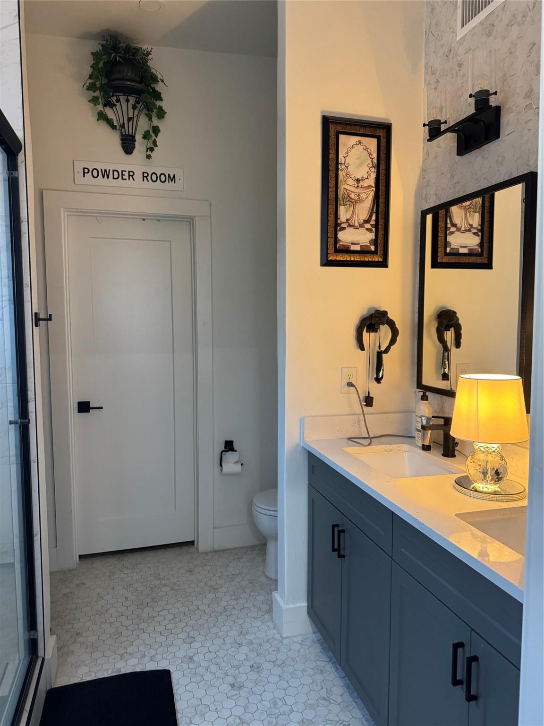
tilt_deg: -4.1
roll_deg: +1.0
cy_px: 363
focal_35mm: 24
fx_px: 503
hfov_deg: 56.8
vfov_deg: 71.6
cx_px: 272
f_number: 1.78
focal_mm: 6.76
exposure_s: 1/60
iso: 320
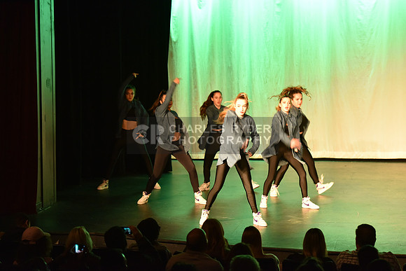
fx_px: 1308
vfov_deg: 11.8
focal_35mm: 116
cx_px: 203
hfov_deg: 17.6
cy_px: 136
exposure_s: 1/80
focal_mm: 116
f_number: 4
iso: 2000
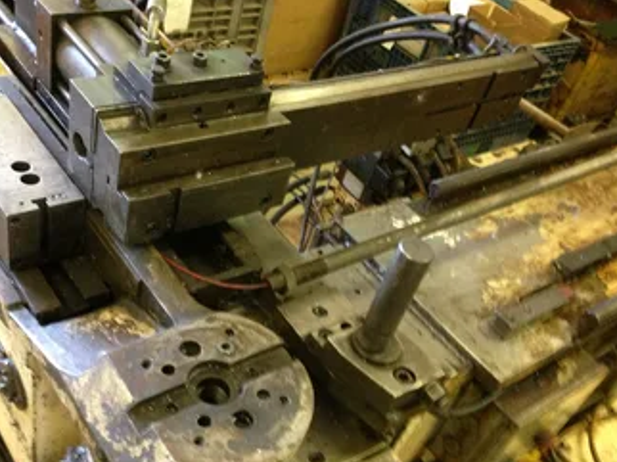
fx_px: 730
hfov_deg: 45.7
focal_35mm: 41
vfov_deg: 34.9
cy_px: 286
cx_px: 274
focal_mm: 4.13
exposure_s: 1/20
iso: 320
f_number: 2.4
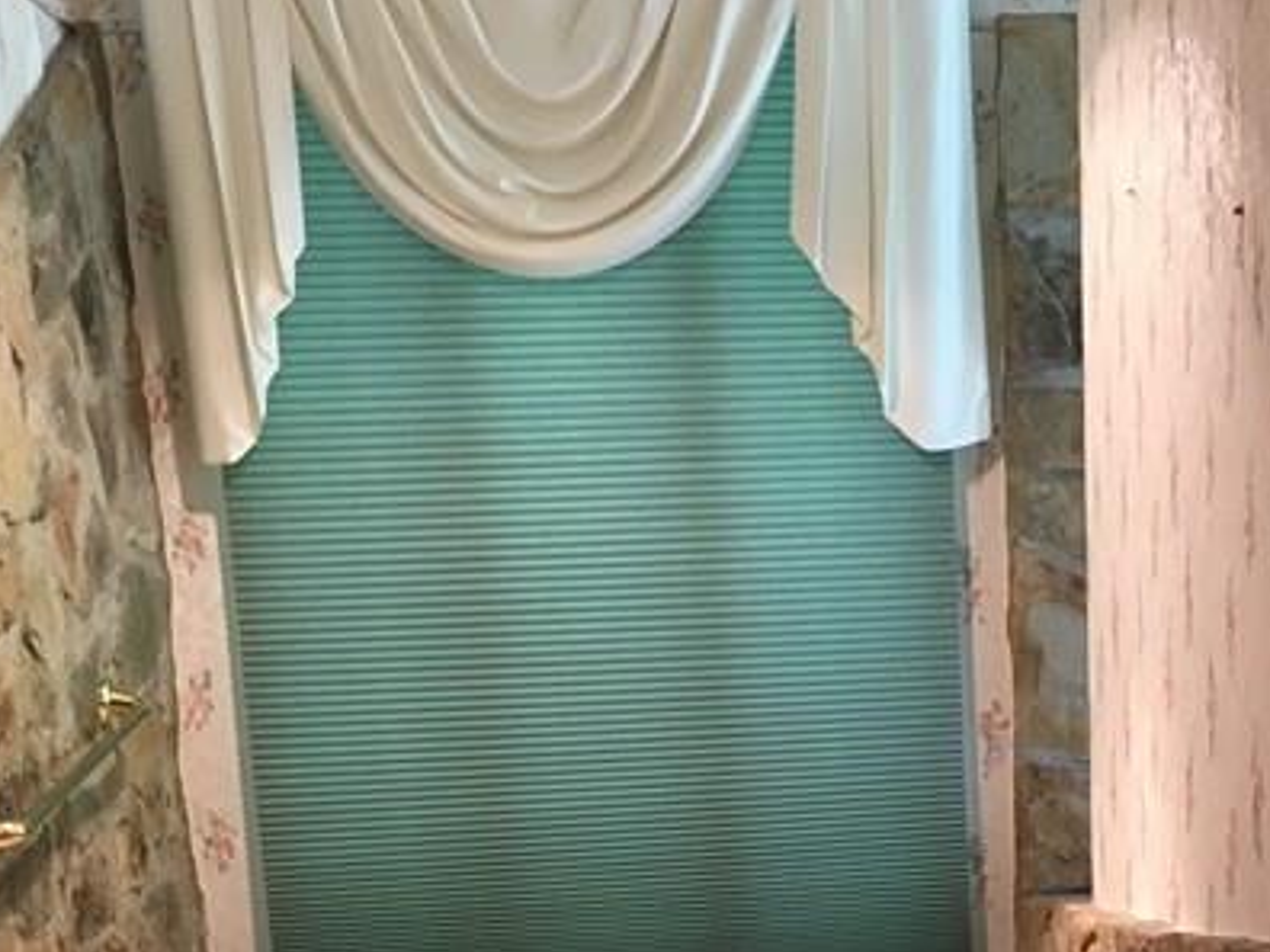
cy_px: 910
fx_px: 2752
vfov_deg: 19.2
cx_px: 1090
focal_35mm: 75
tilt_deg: -15.5
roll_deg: +0.8
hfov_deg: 25.4
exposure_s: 1/30
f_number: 2.2
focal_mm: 4.15
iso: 100
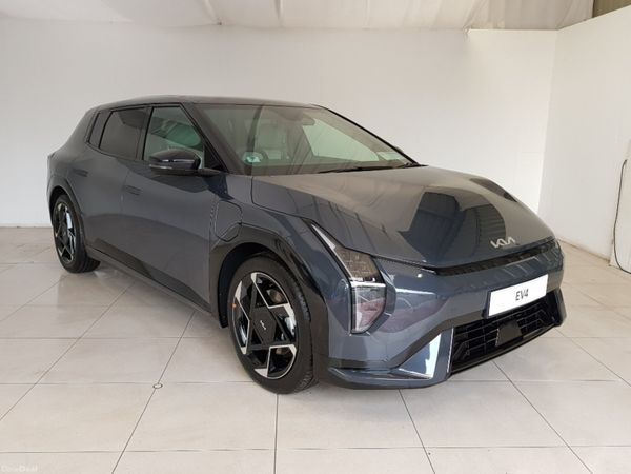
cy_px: 237
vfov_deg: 53.1
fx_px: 474
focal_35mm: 26
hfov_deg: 67.3
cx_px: 316
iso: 125
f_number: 1.7
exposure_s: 1/50
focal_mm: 4.2
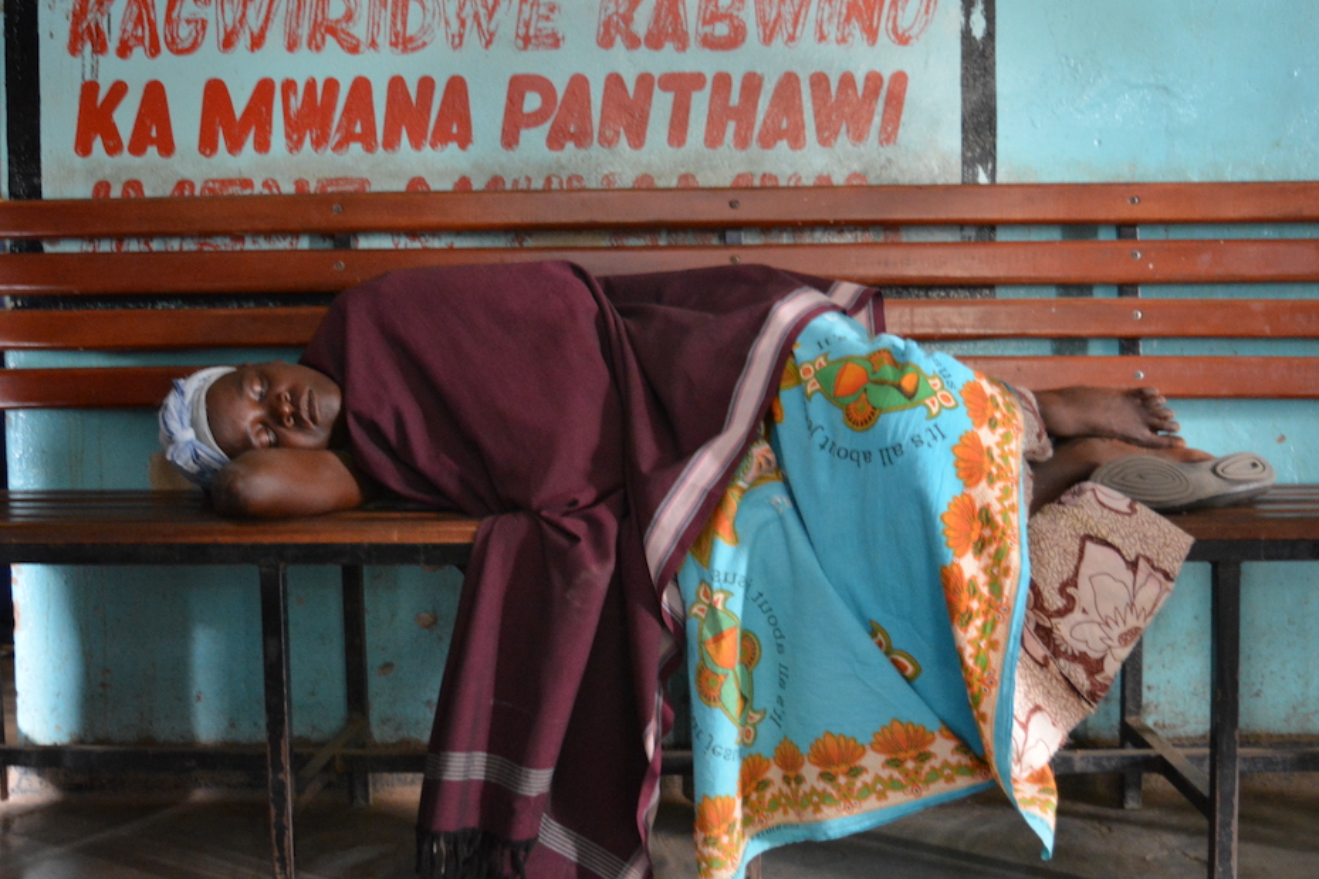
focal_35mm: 43
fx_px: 1575
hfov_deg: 45.4
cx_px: 628
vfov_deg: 31.2
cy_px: 447
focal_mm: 26
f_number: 4
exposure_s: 1/2.5
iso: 3200
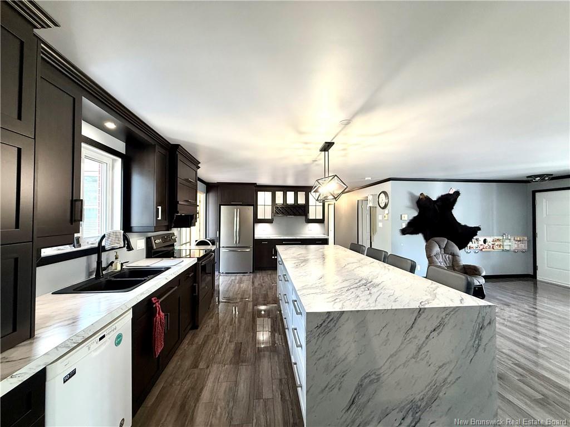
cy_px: 214
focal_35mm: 14
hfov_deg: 102.1
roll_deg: -0.3
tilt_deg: +1.1
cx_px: 285
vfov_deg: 85.7
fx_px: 231
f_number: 2.2
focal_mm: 2.22
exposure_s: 1/60
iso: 200
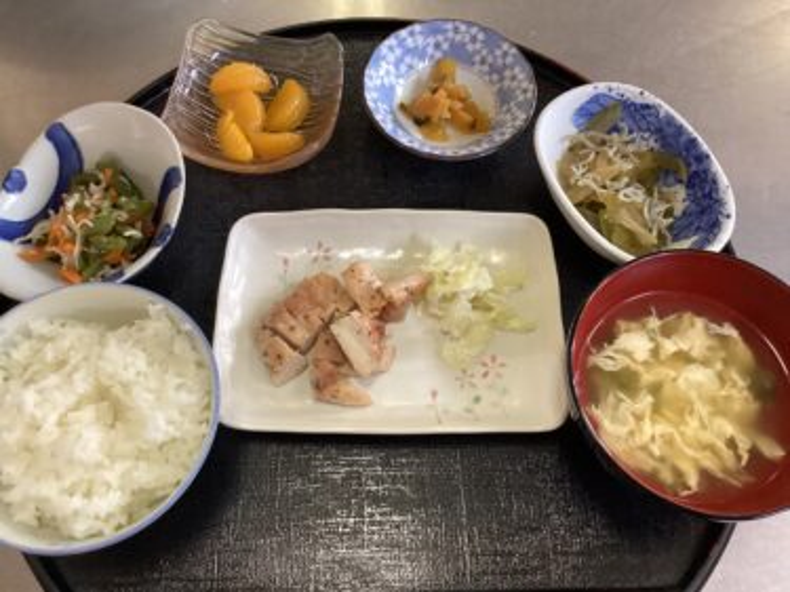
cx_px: 395
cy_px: 296
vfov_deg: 45.4
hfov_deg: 58.4
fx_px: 707
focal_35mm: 31
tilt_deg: -66.5
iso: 250
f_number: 2.4
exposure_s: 1/60
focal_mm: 3.3
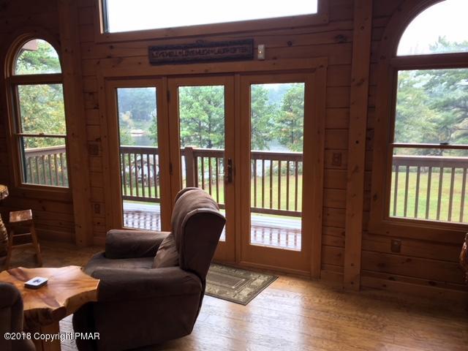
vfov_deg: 48.2
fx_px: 392
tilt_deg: -8.3
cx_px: 234
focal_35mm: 29
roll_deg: -0.6
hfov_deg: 61.7
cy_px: 176
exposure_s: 1/30
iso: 25
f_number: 2.2
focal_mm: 4.15
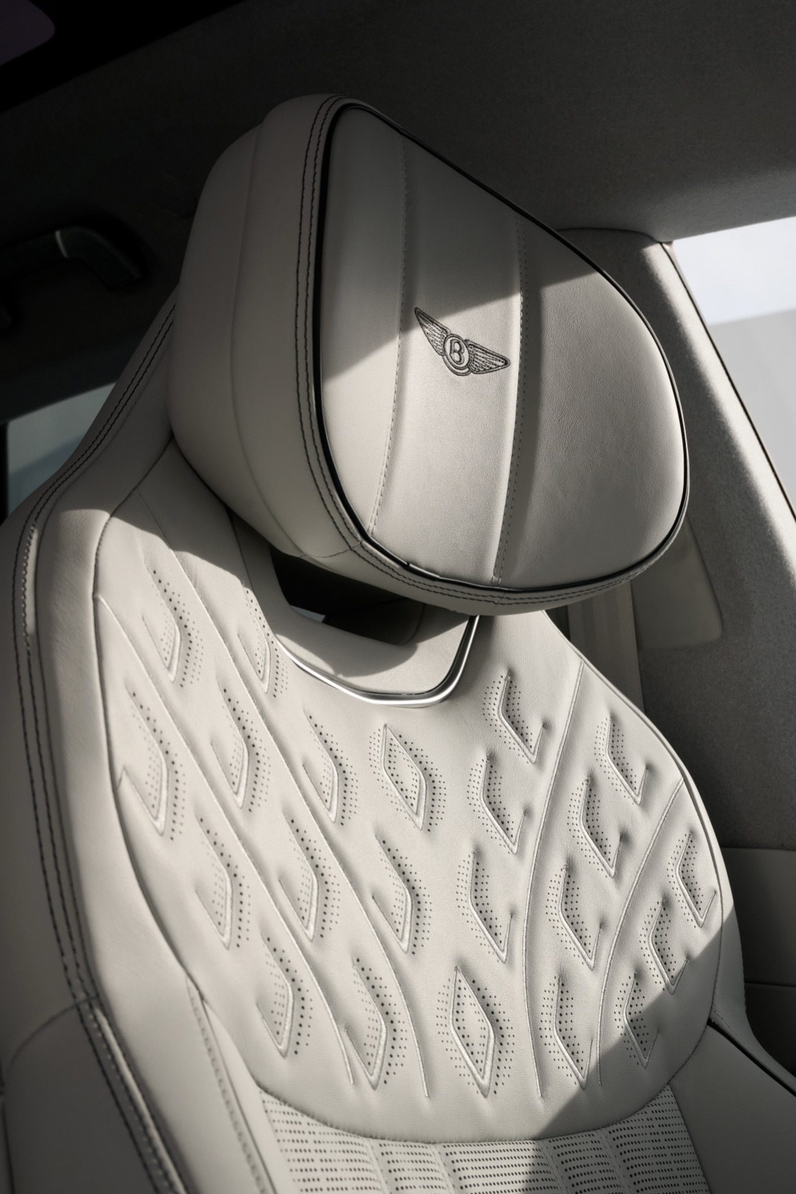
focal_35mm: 47
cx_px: 398
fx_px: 1559
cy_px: 549
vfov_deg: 41.9
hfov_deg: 28.6
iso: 280
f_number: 10
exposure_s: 1/250
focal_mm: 40
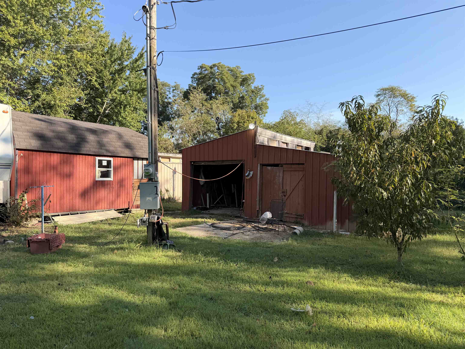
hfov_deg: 71.6
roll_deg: -1.0
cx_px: 232
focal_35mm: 24
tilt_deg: +0.1
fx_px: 322
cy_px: 174
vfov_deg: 56.8
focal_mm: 6.76
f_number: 1.78
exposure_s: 1/1689
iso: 80
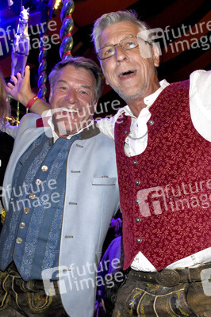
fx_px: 264
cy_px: 158
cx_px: 106
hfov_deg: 43.5
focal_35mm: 30
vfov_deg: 62.0
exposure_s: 1/60
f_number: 6.3
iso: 3200
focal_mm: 20
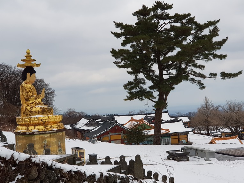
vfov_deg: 28.0
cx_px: 122
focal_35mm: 52
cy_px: 92
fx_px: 367
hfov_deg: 36.8
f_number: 2.4
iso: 25
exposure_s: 1/81
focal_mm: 6
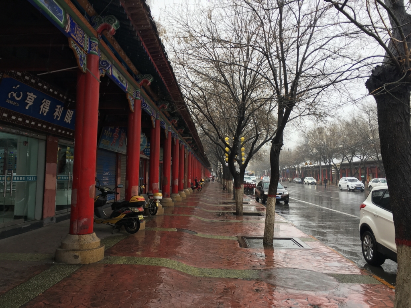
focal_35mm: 29
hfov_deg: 61.7
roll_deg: -1.6
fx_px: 344
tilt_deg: +5.6
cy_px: 154
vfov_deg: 48.2
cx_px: 206
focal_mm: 4.15
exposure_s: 1/120
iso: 25
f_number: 2.2
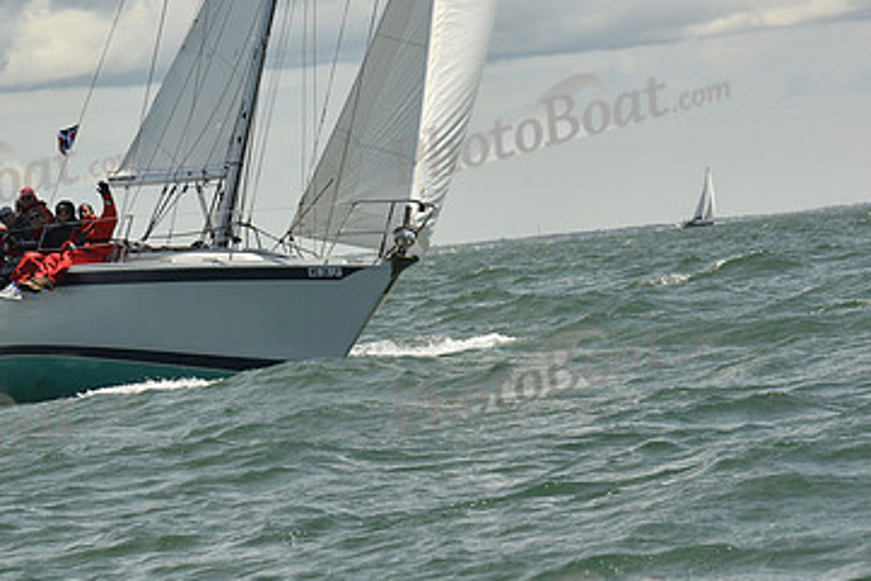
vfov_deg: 4.9
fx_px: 6801
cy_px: 283
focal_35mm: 281
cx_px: 268
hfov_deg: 7.3
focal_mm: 175
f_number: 13
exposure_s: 1/800
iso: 320
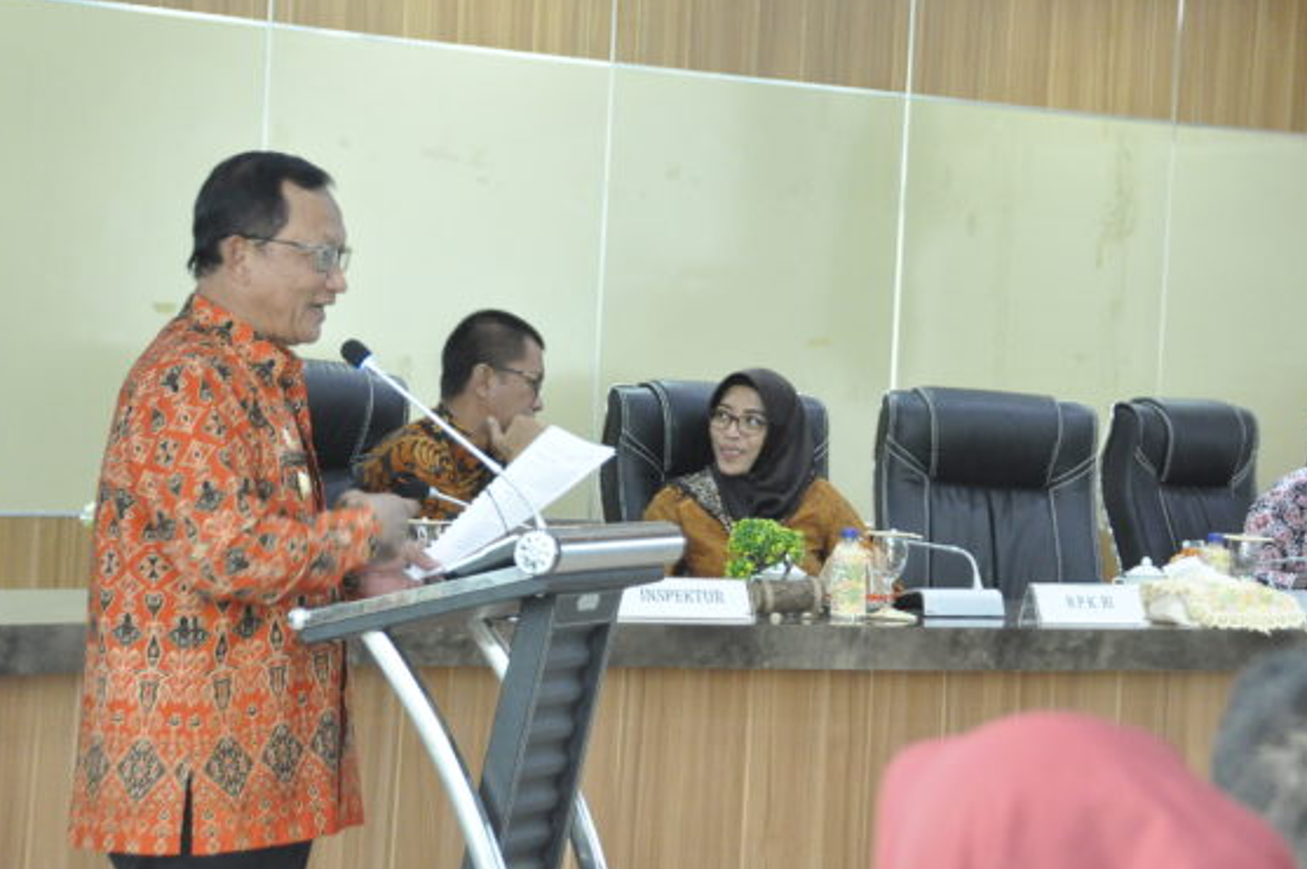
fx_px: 4243
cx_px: 754
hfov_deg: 17.5
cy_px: 334
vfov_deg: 11.7
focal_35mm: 117
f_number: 5
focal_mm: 62
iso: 3200
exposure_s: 1/40
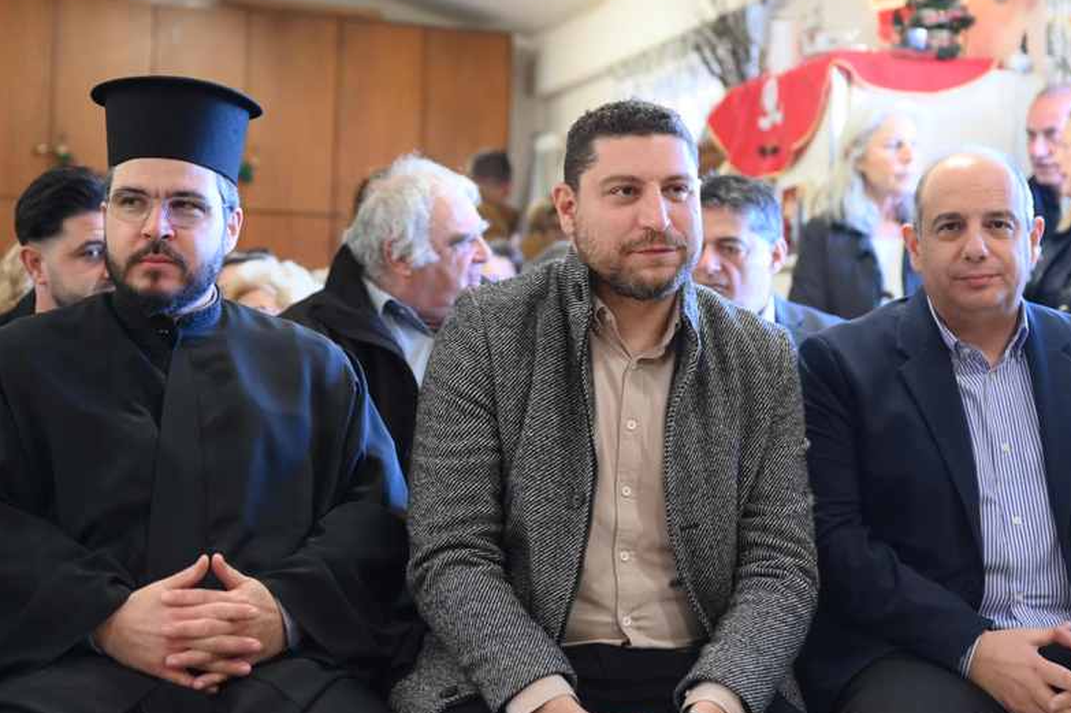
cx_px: 588
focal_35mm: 68
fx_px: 2022
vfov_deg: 20.0
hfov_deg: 29.7
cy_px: 291
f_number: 2.8
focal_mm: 52
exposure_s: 1/160
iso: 2500
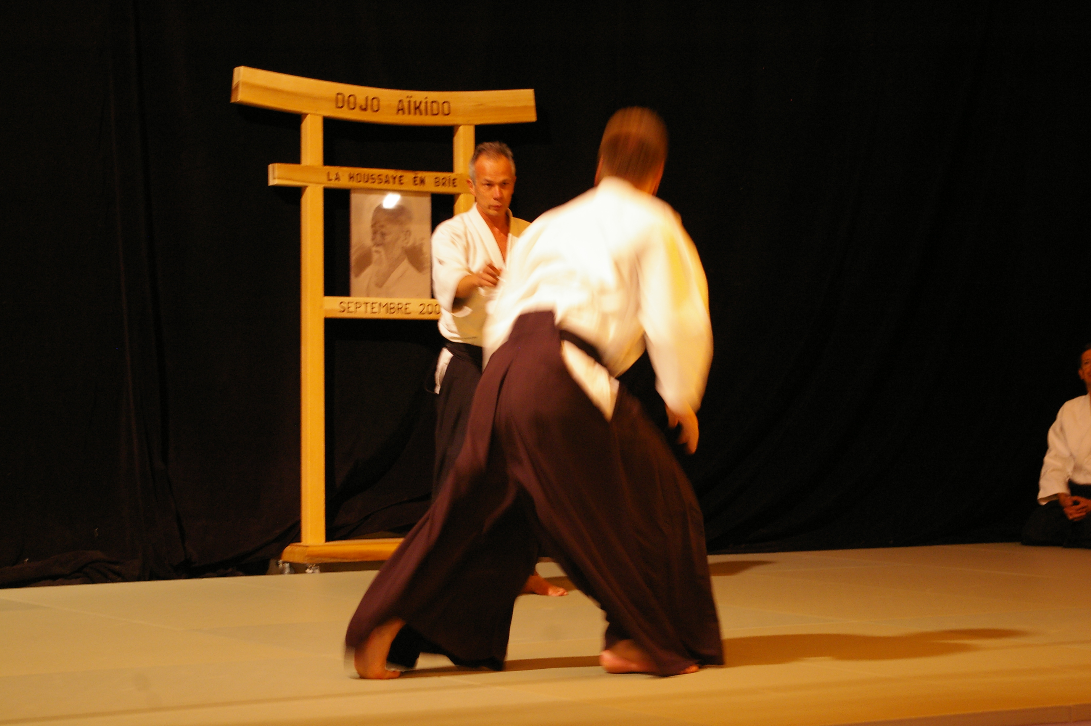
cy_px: 363
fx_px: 2498
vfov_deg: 16.5
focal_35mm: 82
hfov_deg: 24.6
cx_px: 546
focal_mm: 55
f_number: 5.6
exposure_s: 1/15
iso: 800
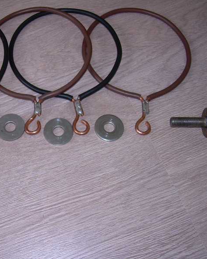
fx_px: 383
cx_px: 53
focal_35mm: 50
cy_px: 131
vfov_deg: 37.3
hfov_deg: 29.8
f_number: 4.6
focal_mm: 6.3
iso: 50
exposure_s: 1/60
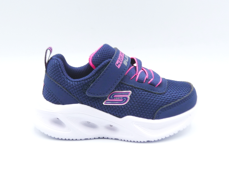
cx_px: 114
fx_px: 476
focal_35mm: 72
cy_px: 86
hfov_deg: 27.0
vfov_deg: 20.4
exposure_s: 1/200
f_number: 4
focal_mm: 7.2
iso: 100
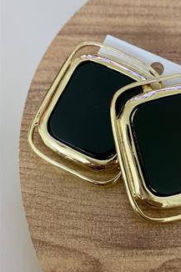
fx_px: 249
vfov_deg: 57.2
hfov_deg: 39.2
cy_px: 124
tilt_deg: -59.6
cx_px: 128
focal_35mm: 33
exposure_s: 1/25
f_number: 1.8
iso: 500
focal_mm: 4.25
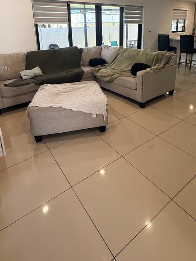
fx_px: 174
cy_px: 69
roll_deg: +1.3
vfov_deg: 69.6
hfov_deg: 58.9
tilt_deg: -13.1
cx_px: 104
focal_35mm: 23
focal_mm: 2.22
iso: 160
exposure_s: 1/120
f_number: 2.2
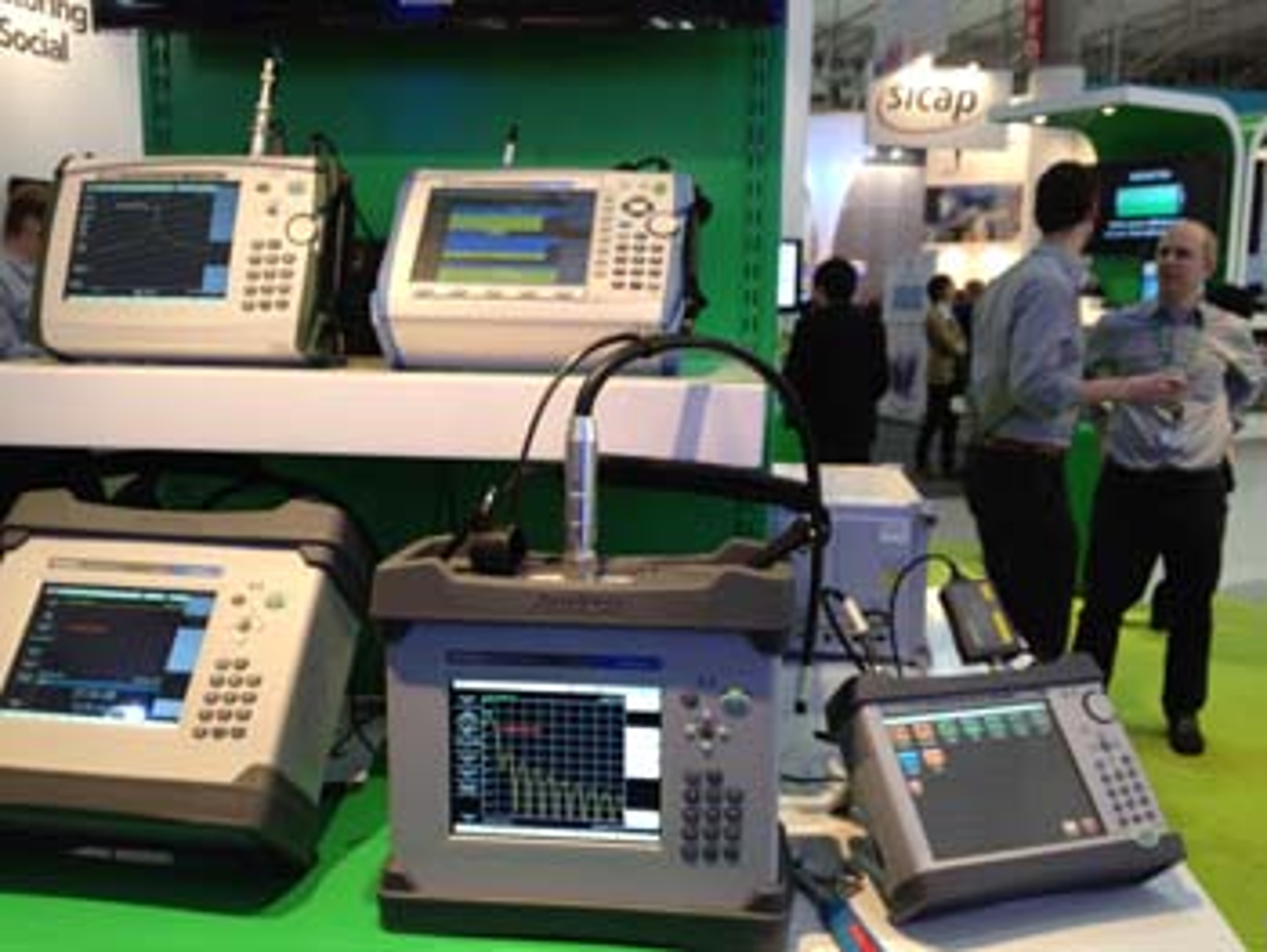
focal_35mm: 35
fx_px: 1282
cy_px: 476
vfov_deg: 40.7
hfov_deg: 52.6
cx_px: 634
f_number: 2.4
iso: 80
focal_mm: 4.28
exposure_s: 1/20
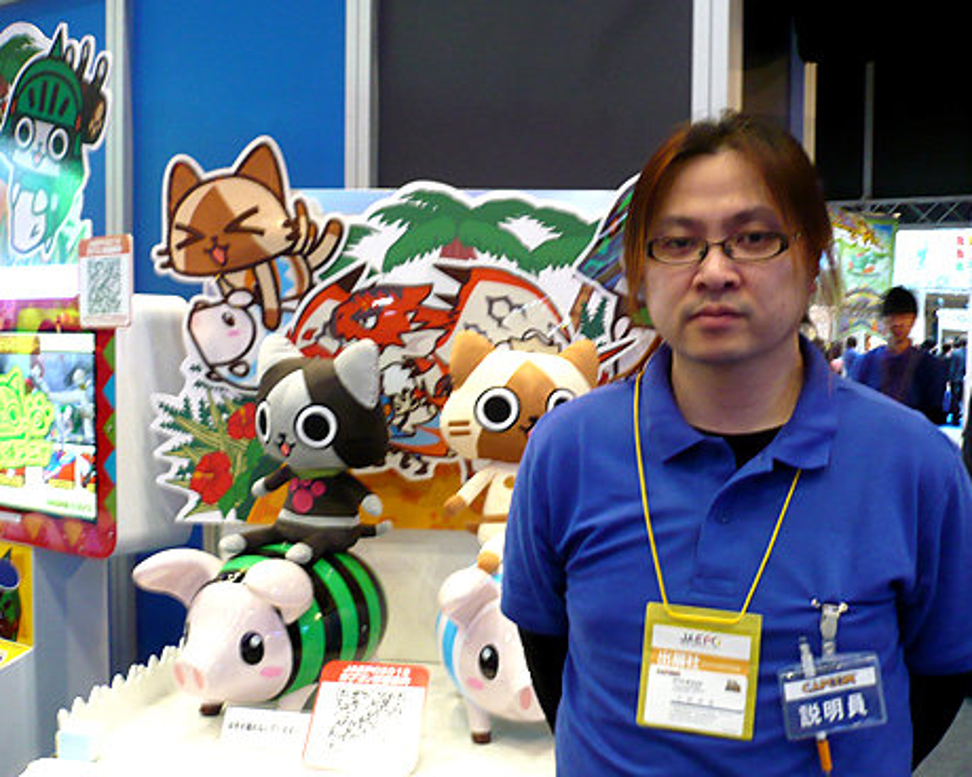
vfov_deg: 39.2
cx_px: 537
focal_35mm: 38
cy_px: 388
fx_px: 1093
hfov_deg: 47.9
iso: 200
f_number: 2.8
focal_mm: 5.8
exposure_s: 1/8
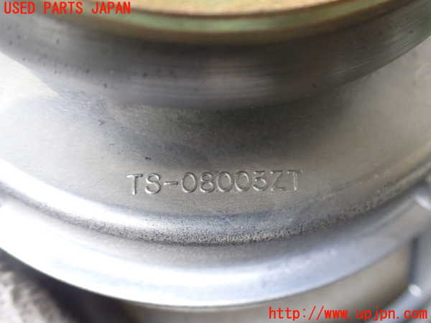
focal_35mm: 30
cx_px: 216
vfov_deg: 46.8
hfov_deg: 60.0
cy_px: 162
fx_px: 374
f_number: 2.3
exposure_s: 1/100
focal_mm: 5.4
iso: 800
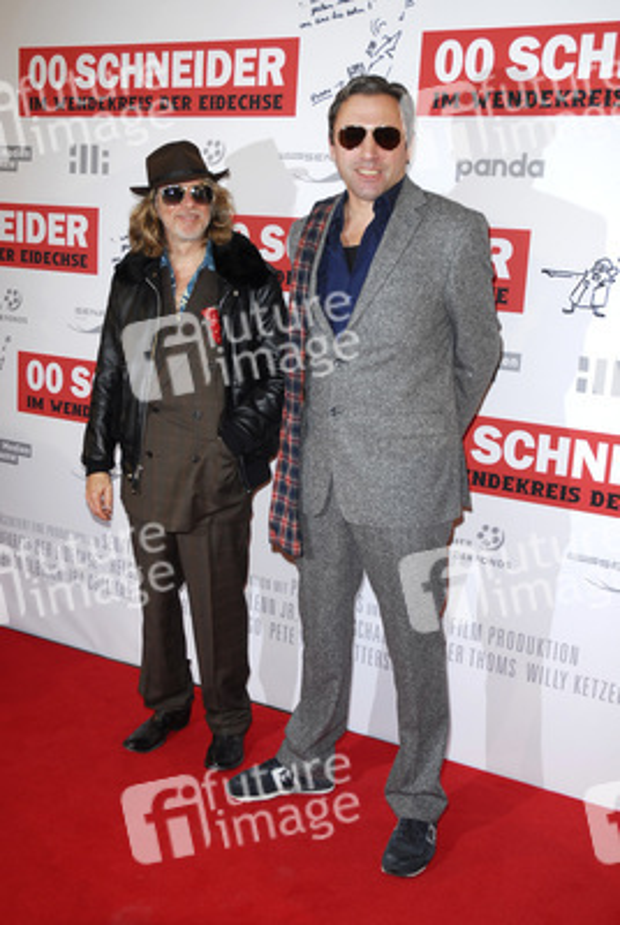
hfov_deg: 33.1
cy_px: 462
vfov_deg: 47.9
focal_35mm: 40
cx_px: 310
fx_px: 1043
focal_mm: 27
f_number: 5
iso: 200
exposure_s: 1/60
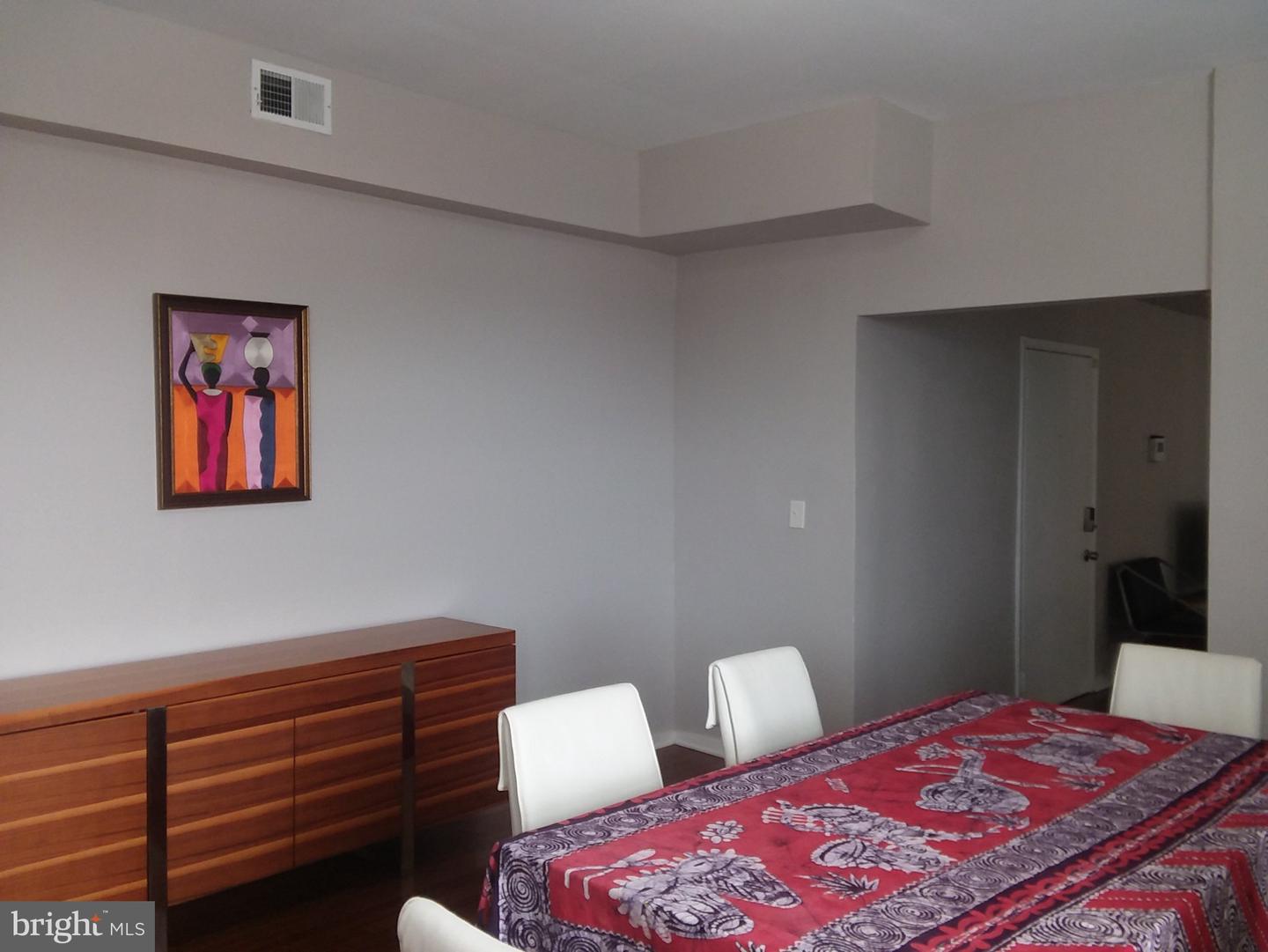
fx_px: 1063
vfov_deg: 48.3
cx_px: 634
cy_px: 476
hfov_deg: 61.6
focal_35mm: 29
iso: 50
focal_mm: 2.47
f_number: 1.9
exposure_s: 1/40
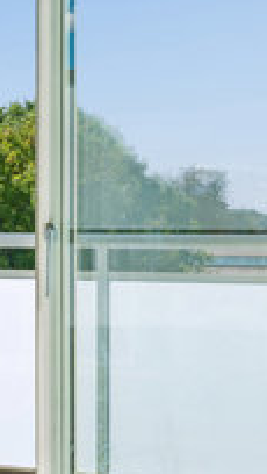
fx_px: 930
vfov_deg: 28.6
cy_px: 261
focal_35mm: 74
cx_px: -118
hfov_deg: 15.3
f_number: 10
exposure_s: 1/320
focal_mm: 18
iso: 250
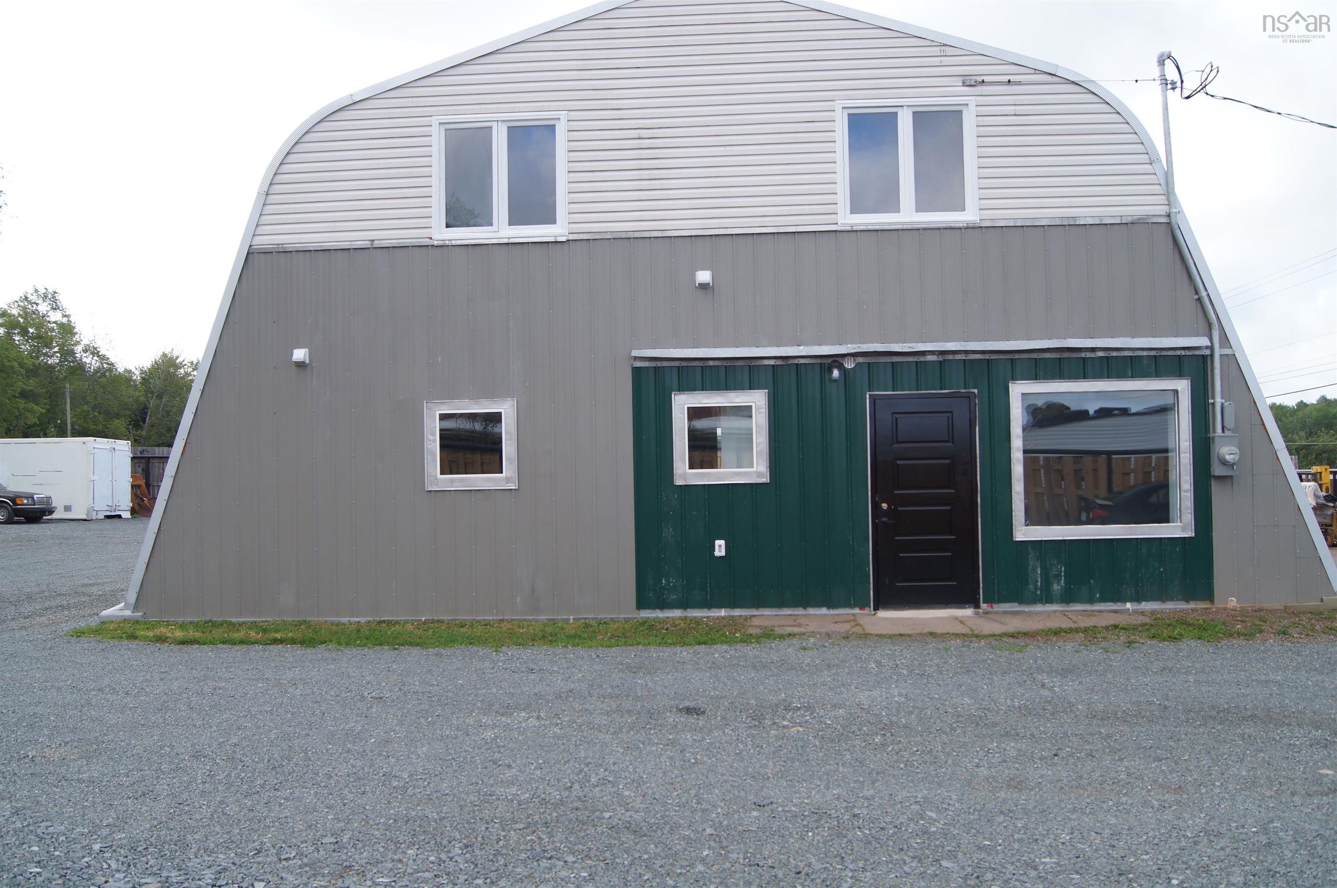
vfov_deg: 43.5
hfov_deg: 62.0
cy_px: 444
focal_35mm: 30
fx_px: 1113
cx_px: 668
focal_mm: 20
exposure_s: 1/250
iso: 100
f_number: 5
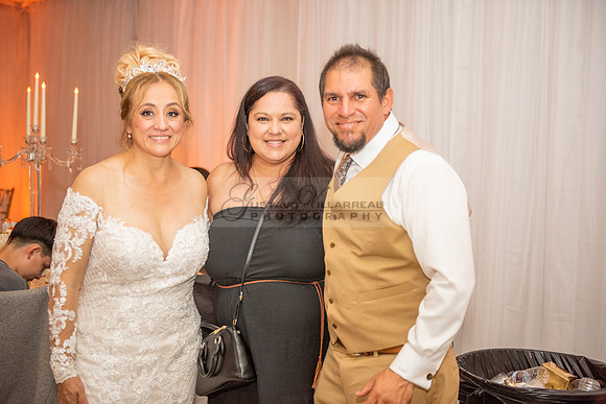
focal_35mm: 50
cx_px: 303
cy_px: 202
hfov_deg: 39.6
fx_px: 842
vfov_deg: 27.0
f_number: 2.8
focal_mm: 50
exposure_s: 1/160
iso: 1000
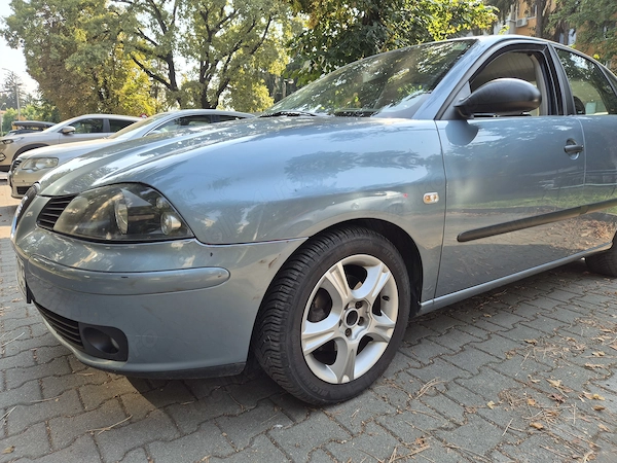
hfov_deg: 73.9
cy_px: 232
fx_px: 410
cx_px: 308
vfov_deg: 58.9
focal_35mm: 23
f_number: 1.8
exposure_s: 1/331
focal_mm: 5.4
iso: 25
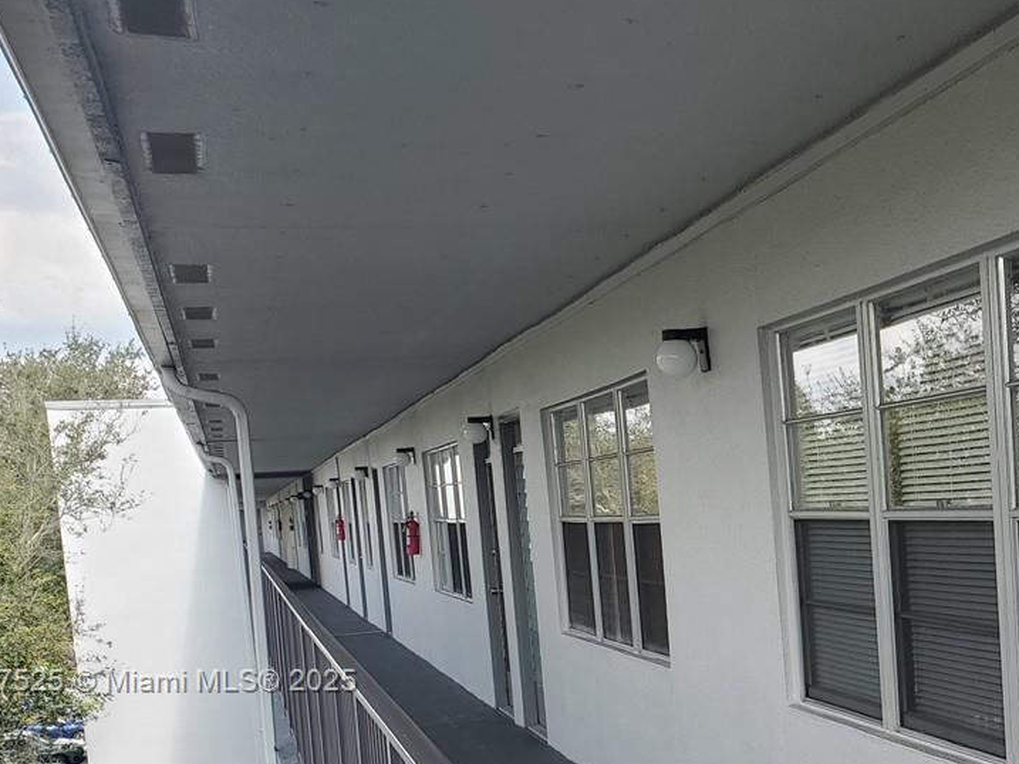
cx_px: 1039
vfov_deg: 24.5
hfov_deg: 30.6
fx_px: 1708
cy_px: 683
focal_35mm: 58
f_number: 2.4
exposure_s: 1/379
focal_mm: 4.3
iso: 50
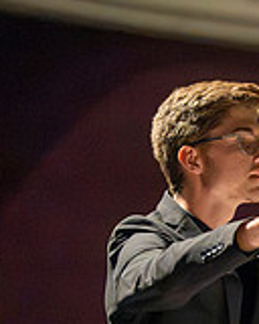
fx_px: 5366
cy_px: 363
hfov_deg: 2.8
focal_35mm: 560
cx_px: 496
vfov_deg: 3.5
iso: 16000
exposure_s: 1/640
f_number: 2.8
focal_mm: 165
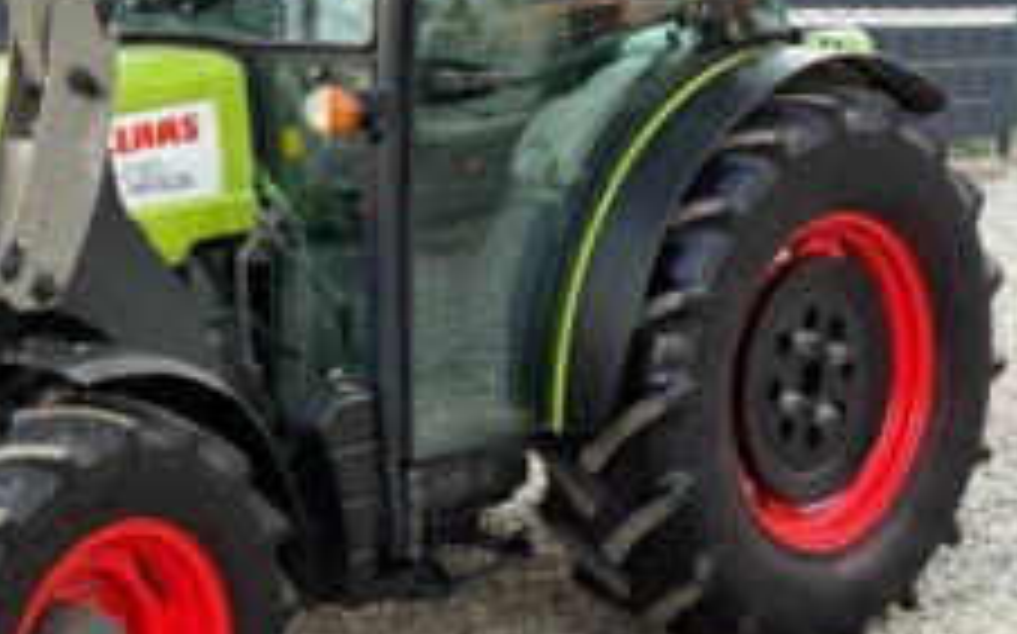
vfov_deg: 13.5
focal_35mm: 97
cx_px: 86
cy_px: 263
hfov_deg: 20.9
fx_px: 2687
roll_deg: -1.3
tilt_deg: -6.0
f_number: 1.78
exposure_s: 1/354
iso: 100
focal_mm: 6.76
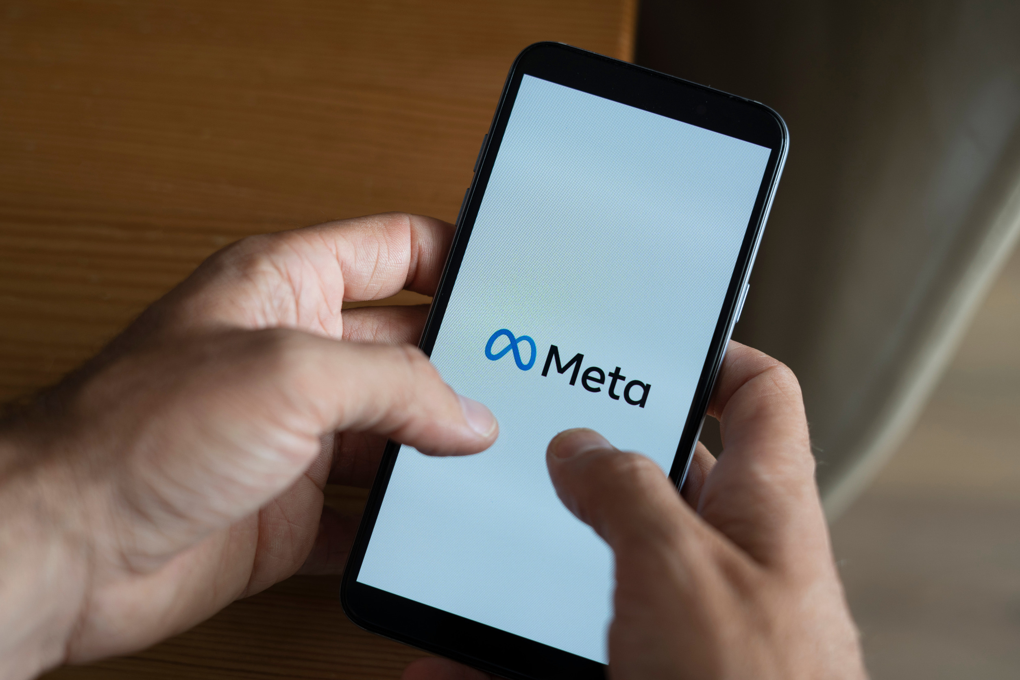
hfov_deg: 39.6
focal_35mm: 50
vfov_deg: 27.0
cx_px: 510
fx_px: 1417
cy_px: 340
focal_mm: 50
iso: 200
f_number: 3.2
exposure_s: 1/60
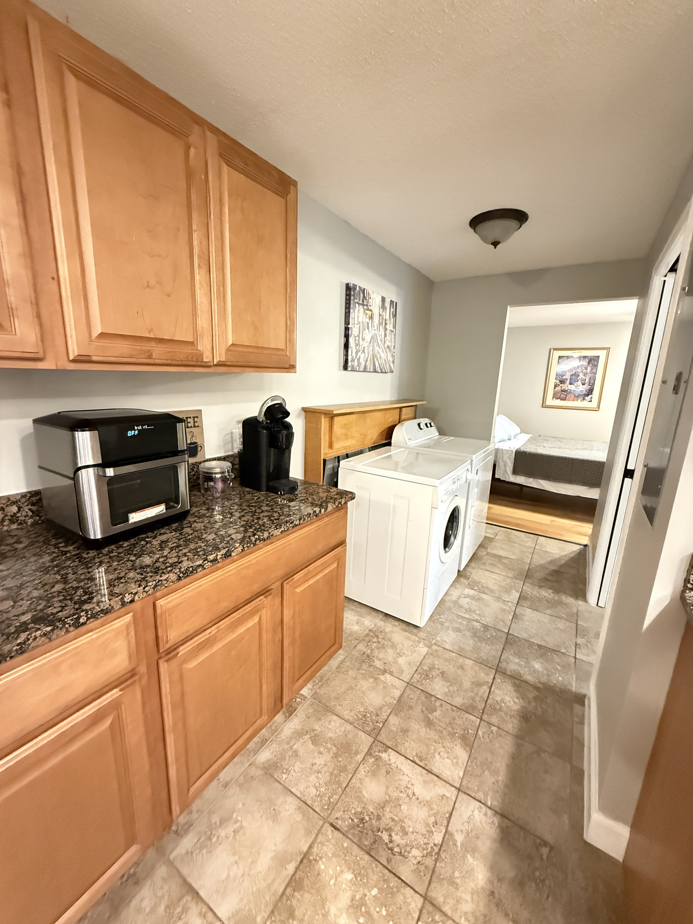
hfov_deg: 85.7
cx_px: 346
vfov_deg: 102.1
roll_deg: -1.5
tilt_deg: -11.4
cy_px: 462
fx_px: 374
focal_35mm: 14
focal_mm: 2.22
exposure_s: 1/40
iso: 1250
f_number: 2.2
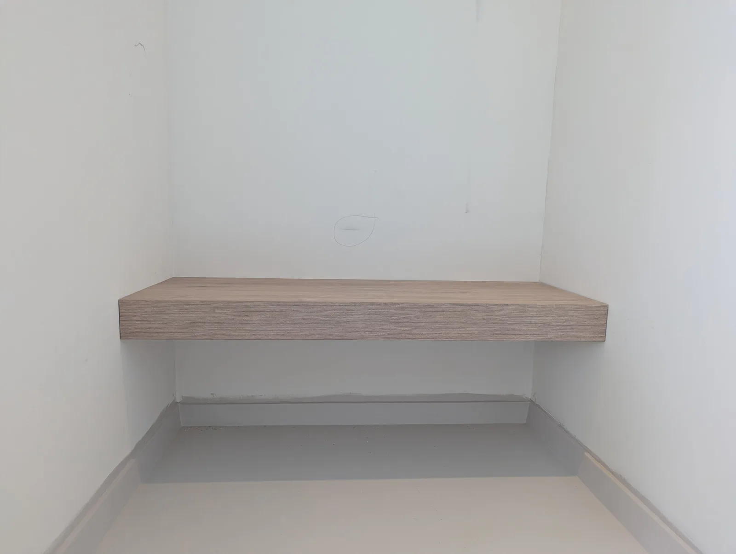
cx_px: 368
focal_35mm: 24
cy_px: 277
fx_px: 511
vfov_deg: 56.9
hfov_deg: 71.5
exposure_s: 1/97.4
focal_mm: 6.81
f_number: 1.85
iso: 58
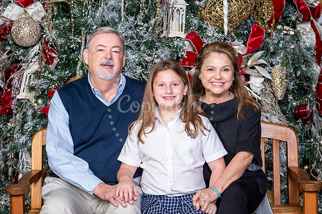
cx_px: 161
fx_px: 760
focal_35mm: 85
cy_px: 107
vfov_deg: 16.1
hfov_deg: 23.9
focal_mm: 85
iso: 400
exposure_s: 1/125
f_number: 8
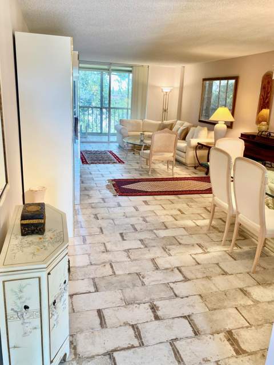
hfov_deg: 53.1
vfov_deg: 67.3
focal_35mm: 26
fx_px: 274
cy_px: 182
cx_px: 137
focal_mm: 4.25
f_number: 1.8
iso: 80
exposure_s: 1/60
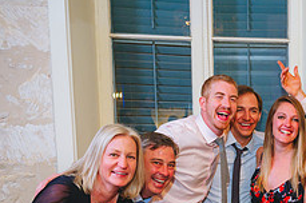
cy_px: 232
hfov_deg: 26.6
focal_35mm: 71
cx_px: 322
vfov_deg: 18.3
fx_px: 603
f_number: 2.8
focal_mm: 28
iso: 2000
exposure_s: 1/80
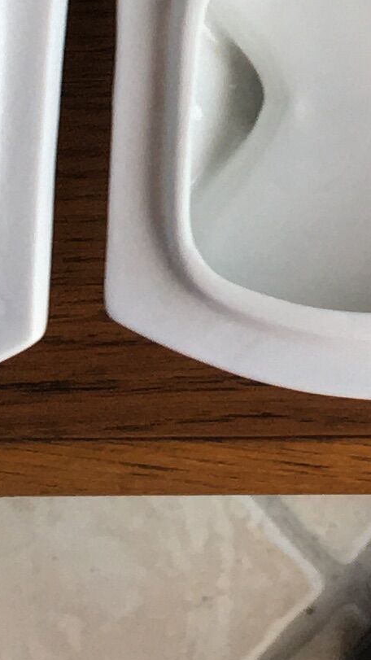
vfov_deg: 12.5
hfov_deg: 7.5
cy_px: -535
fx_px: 2747
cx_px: 658
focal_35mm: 157
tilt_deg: -84.3
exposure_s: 1/100
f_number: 2.2
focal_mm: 4.15
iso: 40
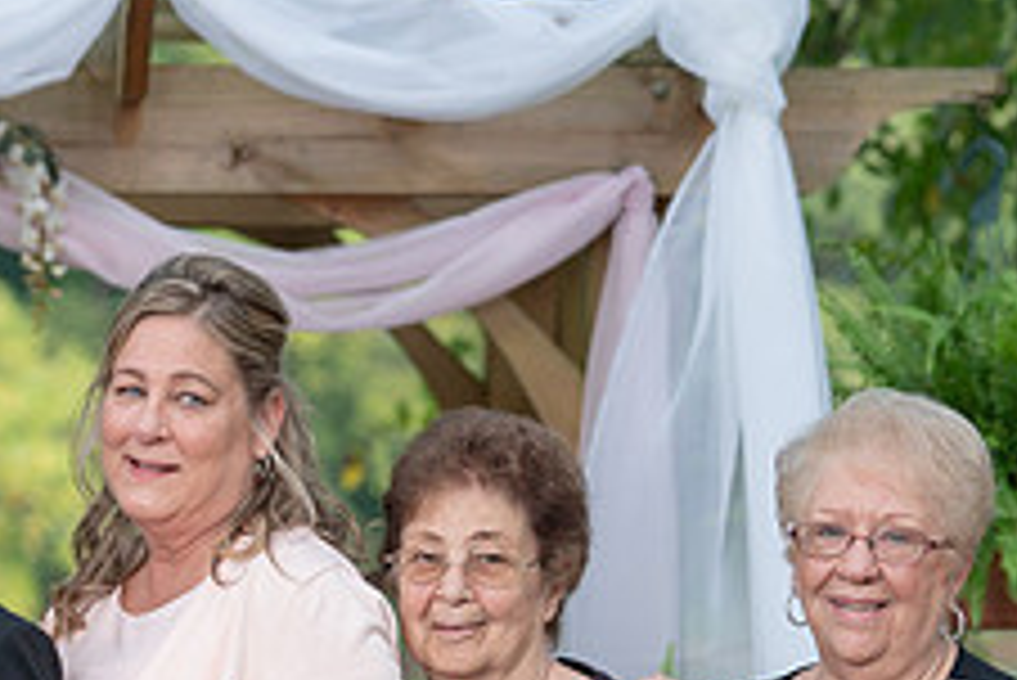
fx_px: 7604
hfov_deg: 7.6
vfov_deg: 5.1
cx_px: -118
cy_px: 649
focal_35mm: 269
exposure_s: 1/200
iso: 320
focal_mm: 101
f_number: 4
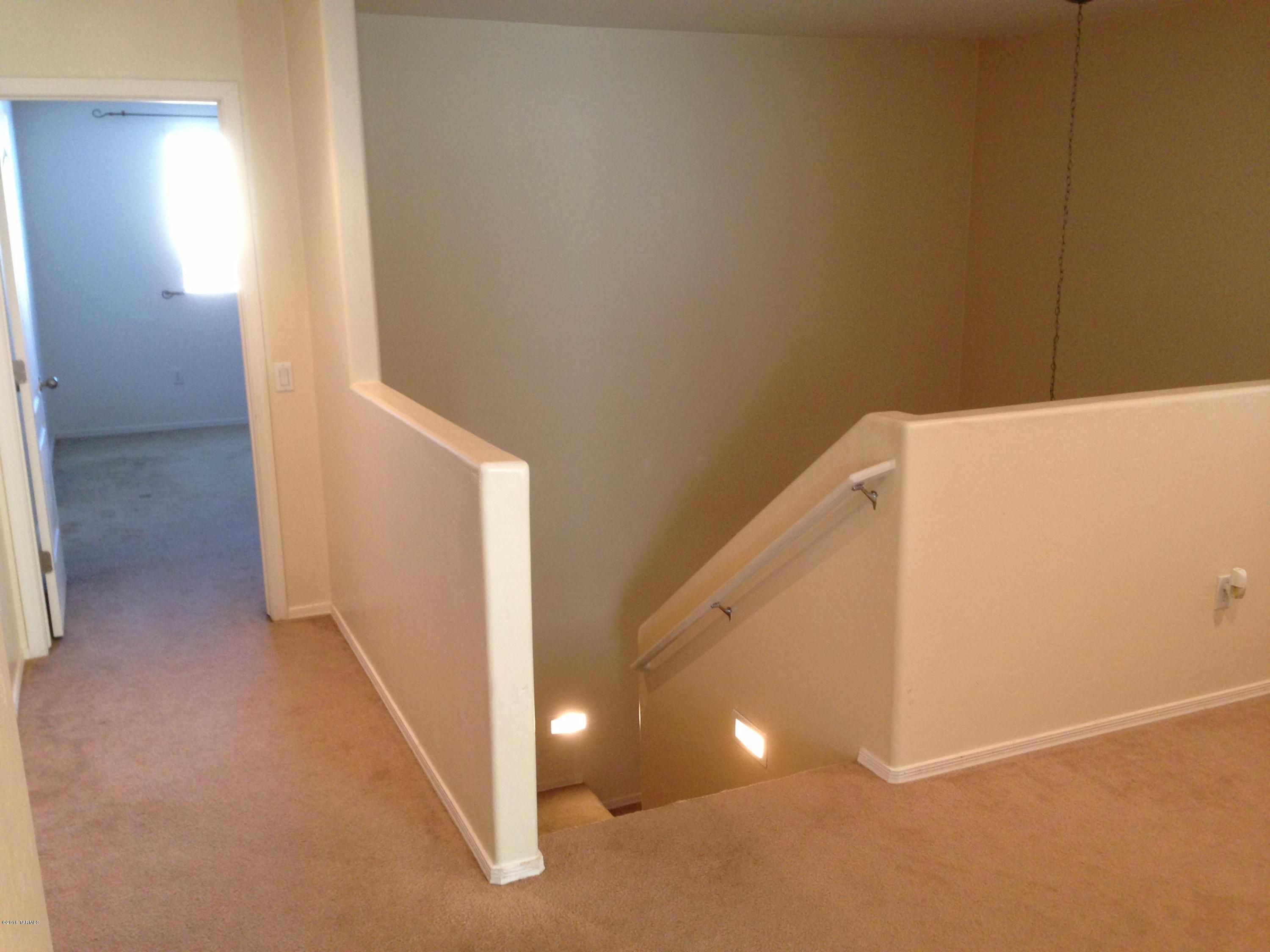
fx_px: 1211
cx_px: 635
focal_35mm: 33
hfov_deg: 55.4
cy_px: 476
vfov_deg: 42.9
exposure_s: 1/20
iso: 160
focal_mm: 4.13
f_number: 2.4
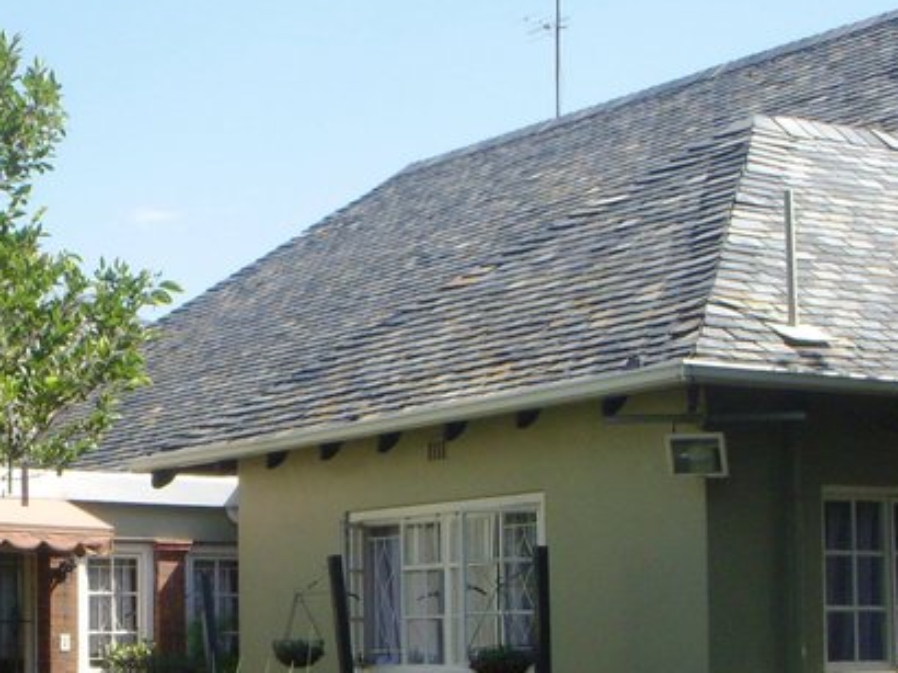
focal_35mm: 95
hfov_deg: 20.4
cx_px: 153
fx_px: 2463
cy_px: 502
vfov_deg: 15.5
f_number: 3.3
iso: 100
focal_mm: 6.3
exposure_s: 1/640
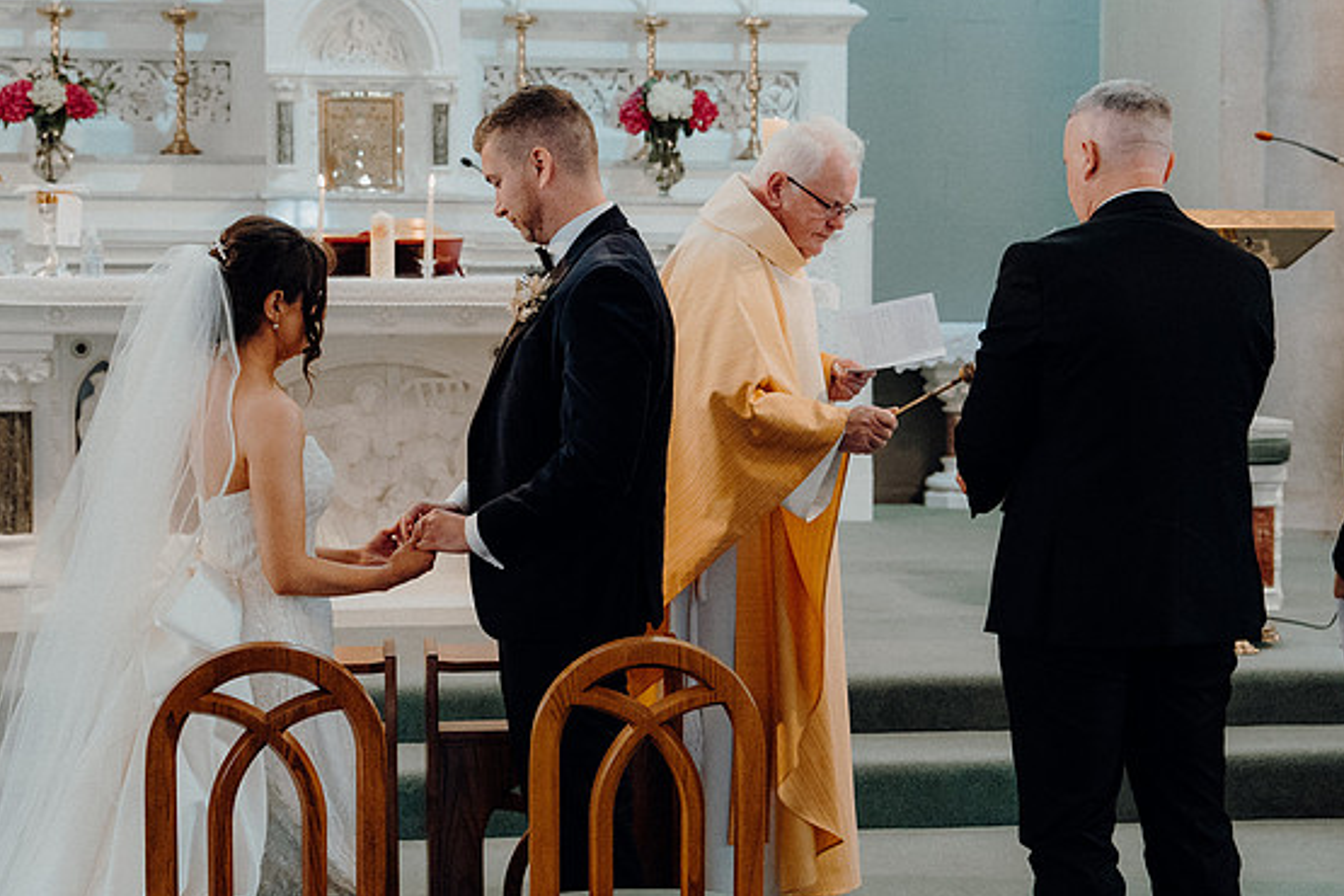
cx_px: 661
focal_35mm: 70
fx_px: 2613
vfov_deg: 19.5
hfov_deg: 28.8
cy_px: 442
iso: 3200
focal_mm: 45
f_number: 3.5
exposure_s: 1/160
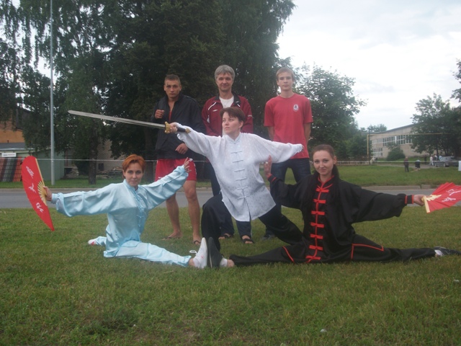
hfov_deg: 47.9
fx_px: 519
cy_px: 173
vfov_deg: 36.8
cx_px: 230
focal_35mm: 39
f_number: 3.2
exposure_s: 1/95.6
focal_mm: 7.1
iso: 80
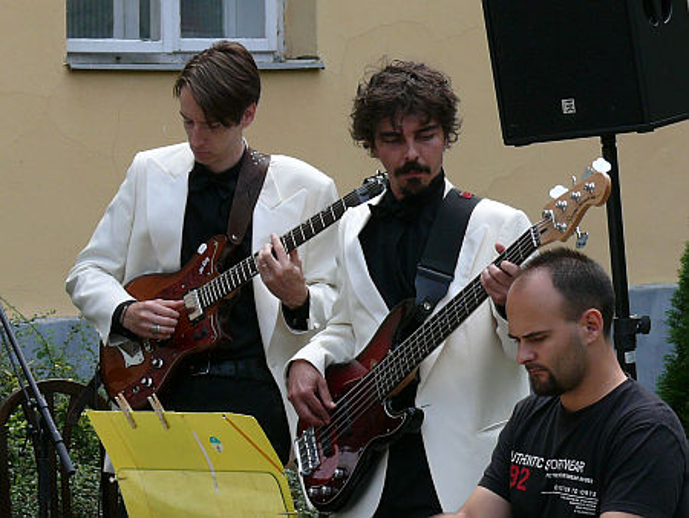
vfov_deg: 6.9
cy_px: 259
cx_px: 344
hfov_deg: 9.1
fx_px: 4321
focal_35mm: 217
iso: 100
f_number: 5
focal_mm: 25.8
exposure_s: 1/250
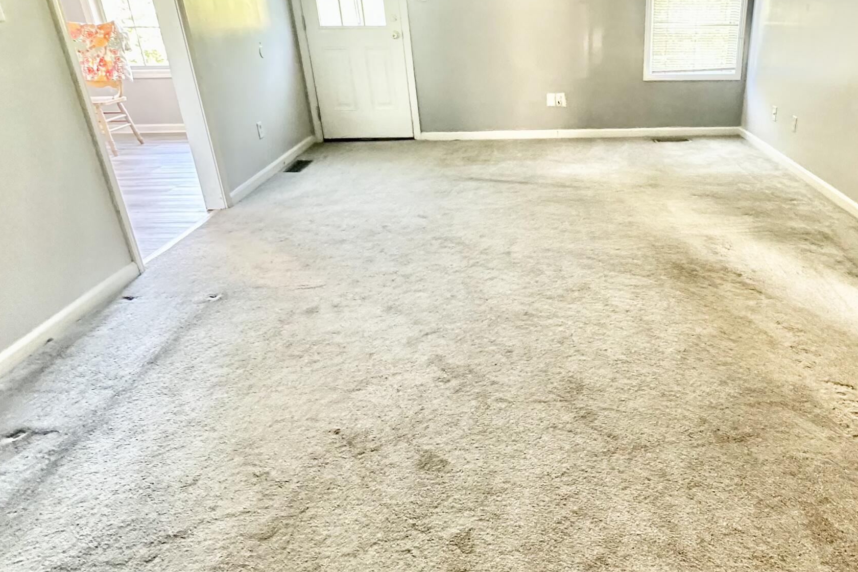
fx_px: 620
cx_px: 584
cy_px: 249
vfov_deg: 49.4
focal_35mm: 26
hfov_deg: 67.2
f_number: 2.2
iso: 640
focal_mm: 2.22
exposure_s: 1/60
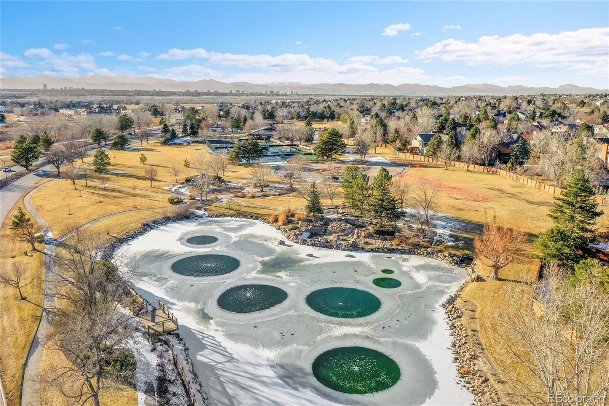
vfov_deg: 46.4
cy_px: 203
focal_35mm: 28
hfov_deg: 65.5
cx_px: 304
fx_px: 474
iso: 100
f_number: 5.6
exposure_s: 1/400
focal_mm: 10.26
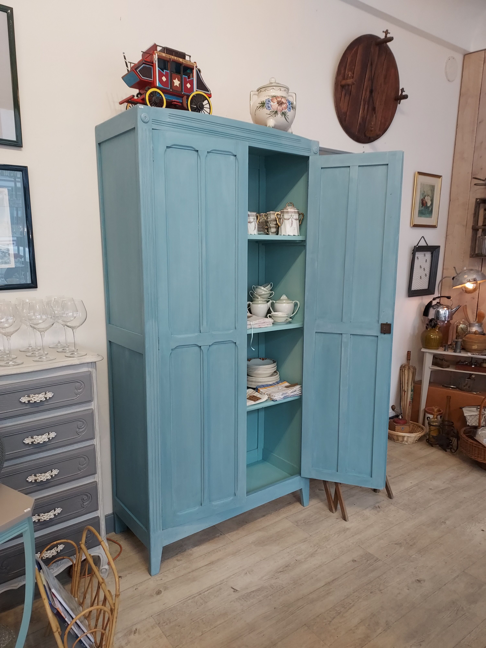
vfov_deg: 71.6
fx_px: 449
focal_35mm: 24
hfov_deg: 56.8
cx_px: 243
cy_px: 324
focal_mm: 4.6
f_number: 1.8
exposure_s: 1/60
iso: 125
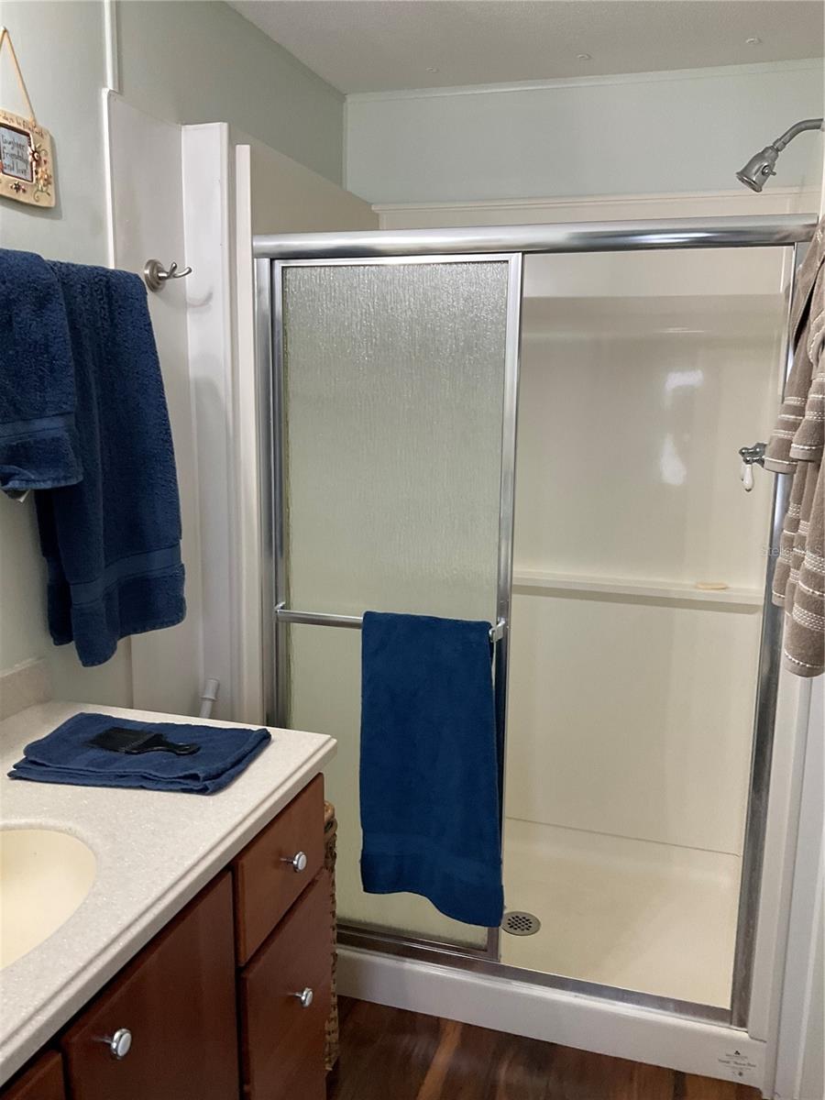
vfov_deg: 61.7
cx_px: 412
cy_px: 550
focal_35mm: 29
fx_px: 922
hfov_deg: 48.2
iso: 80
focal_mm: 3
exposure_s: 1/60
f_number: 1.8
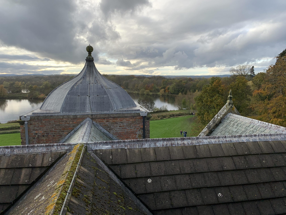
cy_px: 108
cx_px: 143
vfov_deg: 53.1
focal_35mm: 26
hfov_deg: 67.3
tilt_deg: -6.9
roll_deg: -0.6
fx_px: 215
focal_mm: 4.25
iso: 25
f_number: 1.8
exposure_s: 1/706
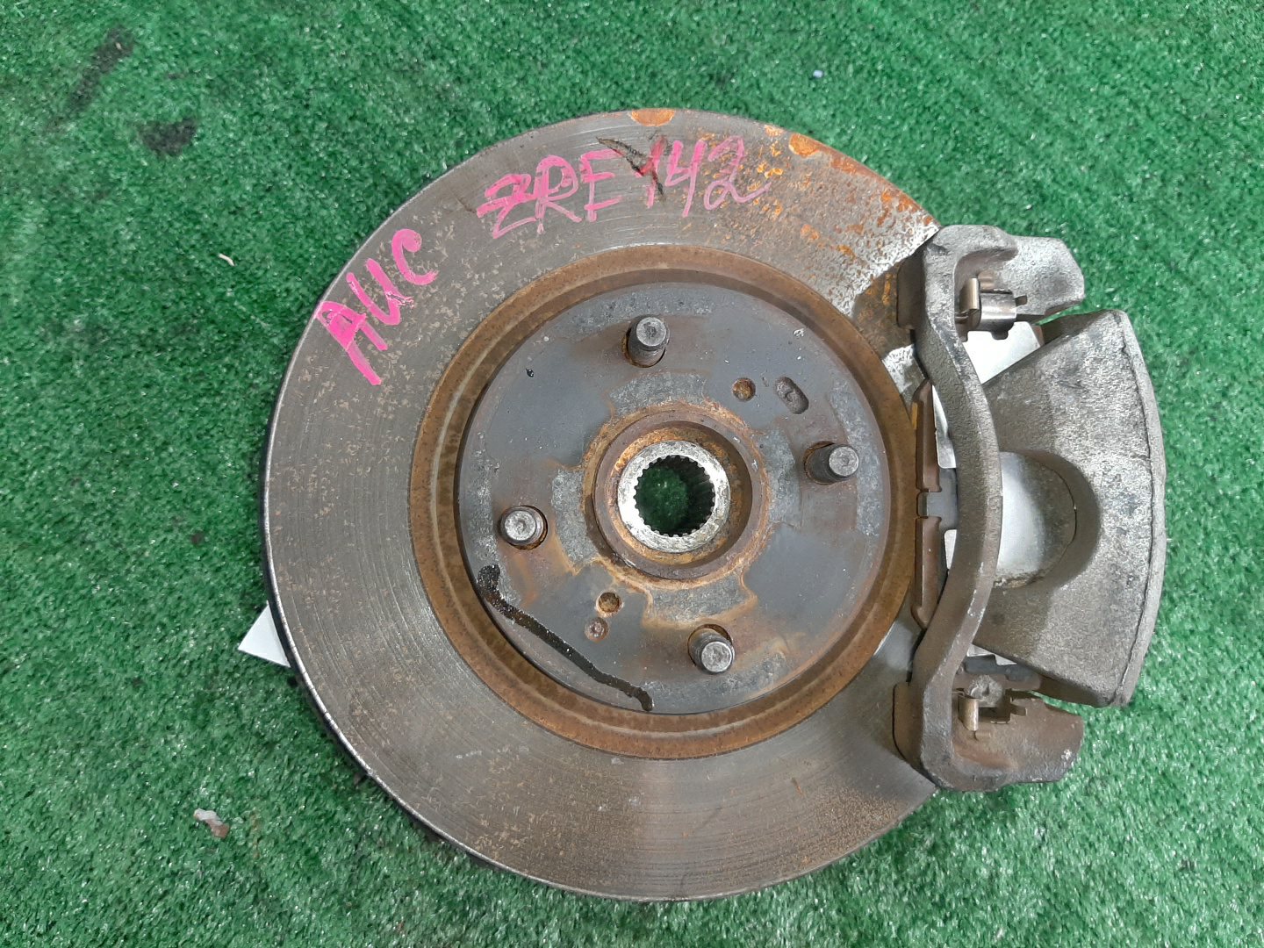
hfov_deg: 67.3
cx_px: 632
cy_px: 474
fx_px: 949
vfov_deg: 53.1
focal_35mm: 26
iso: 178
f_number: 1.7
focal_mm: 3.93
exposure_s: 1/50
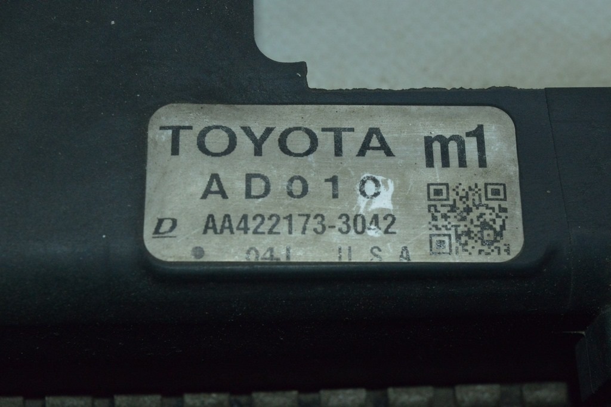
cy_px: 204
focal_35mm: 72
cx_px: 306
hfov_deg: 28.1
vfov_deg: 18.9
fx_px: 1221
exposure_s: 1/200
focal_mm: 48
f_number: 16
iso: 2000
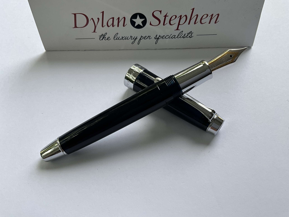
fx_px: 242
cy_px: 108
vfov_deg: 48.2
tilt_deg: -57.8
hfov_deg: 61.7
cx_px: 144
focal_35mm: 29
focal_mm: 3
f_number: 1.8
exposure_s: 1/122
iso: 32
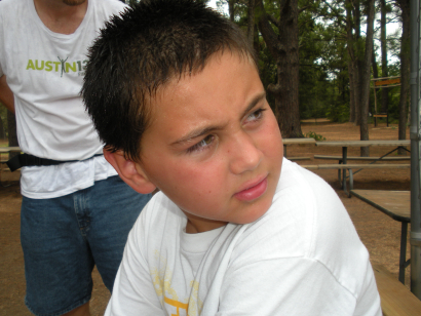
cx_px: 202
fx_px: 487
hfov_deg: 46.8
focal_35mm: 40
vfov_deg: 36.0
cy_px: 164
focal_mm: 6.3
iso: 64
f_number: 3.5
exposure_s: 1/258
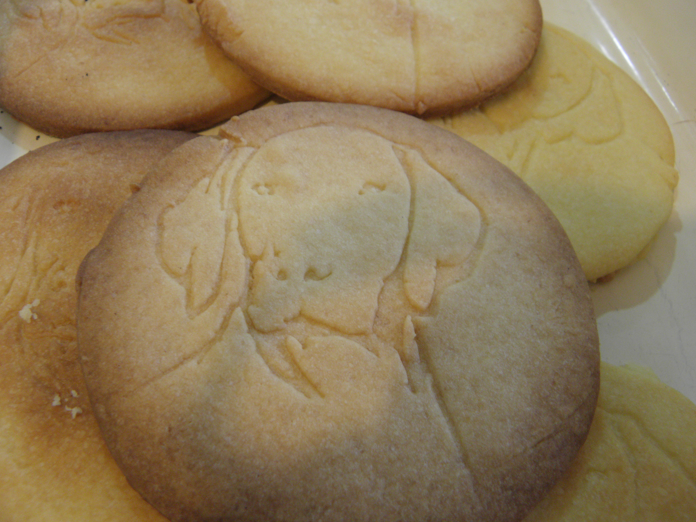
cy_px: 258
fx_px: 563
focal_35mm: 28
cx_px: 340
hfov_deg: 63.4
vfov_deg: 49.7
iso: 160
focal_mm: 4.83
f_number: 2.8
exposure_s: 1/10
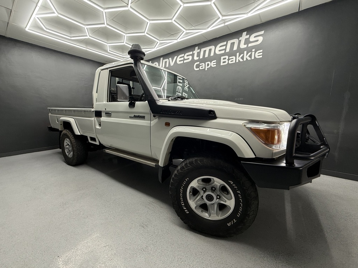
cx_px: 179
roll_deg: -0.1
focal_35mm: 14
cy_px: 134
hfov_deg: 102.1
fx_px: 145
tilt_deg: -7.7
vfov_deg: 85.7
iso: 100
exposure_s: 1/99
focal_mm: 2.22
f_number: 2.2
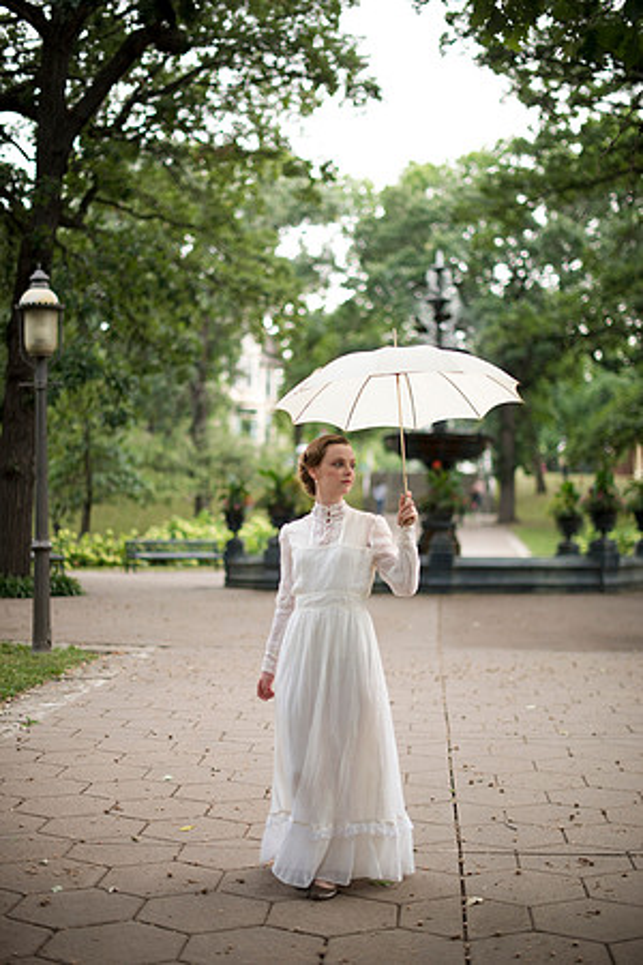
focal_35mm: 50
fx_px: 1339
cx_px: 322
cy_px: 482
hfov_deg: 27.0
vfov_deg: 39.6
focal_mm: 50
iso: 200
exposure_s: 1/500
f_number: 1.4
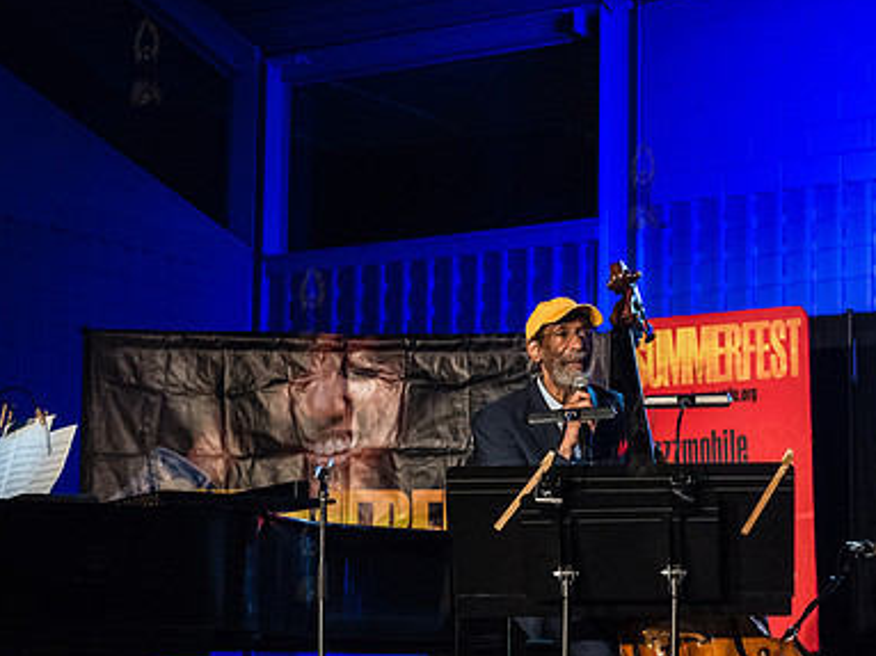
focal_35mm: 92
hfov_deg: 21.3
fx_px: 2327
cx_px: 556
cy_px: 429
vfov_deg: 16.0
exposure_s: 1/640
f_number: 3.5
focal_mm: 56
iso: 5000
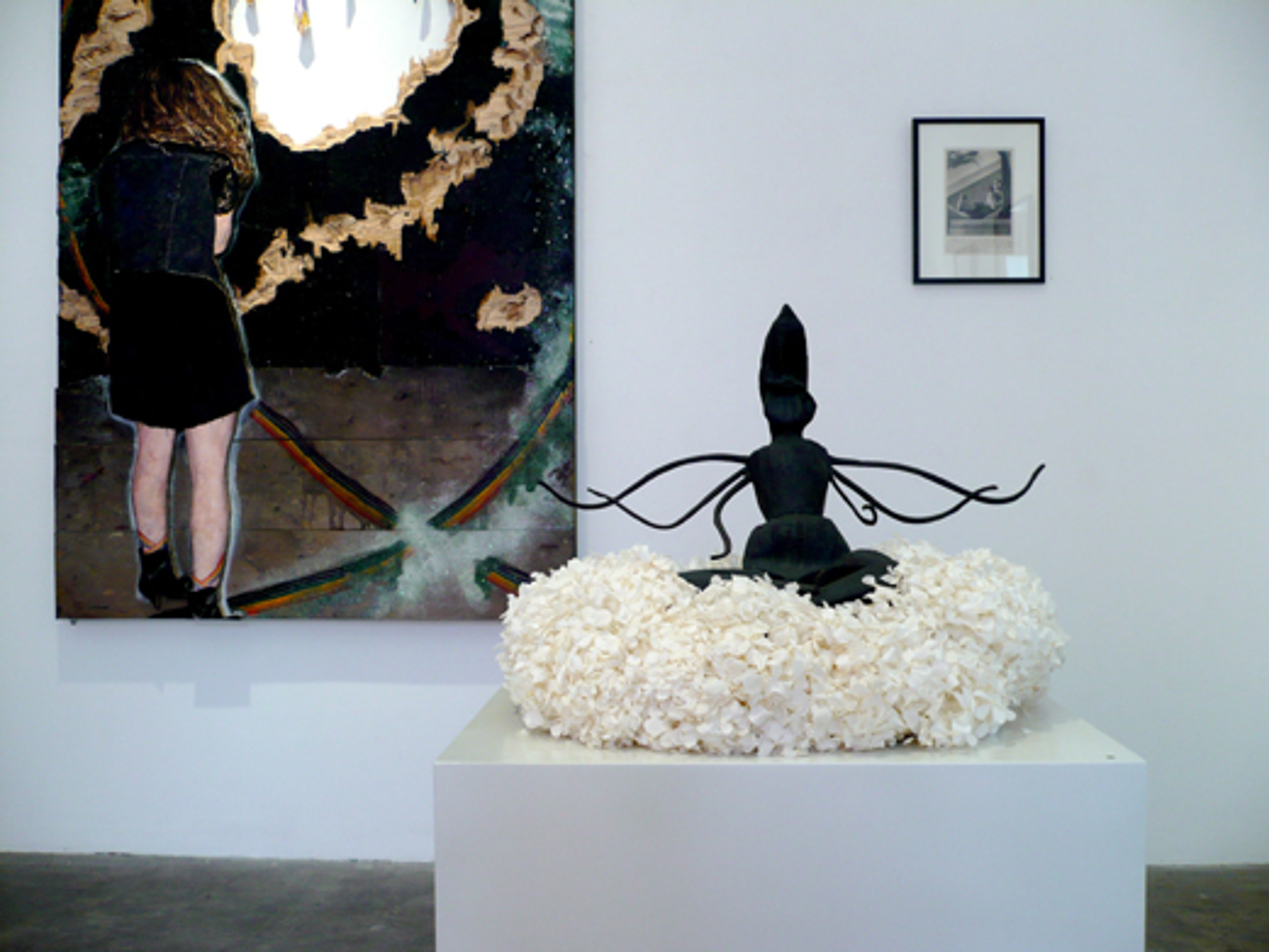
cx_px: 634
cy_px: 476
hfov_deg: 52.6
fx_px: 1283
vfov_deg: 40.7
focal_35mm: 35
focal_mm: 5.8
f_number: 2.8
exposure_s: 1/30
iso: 125
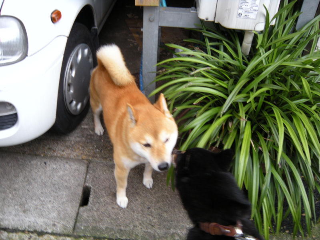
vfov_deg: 40.7
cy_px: 120
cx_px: 160
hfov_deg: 52.6
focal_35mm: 35
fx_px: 324
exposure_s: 1/20.8
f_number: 3.8
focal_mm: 5.9
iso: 64
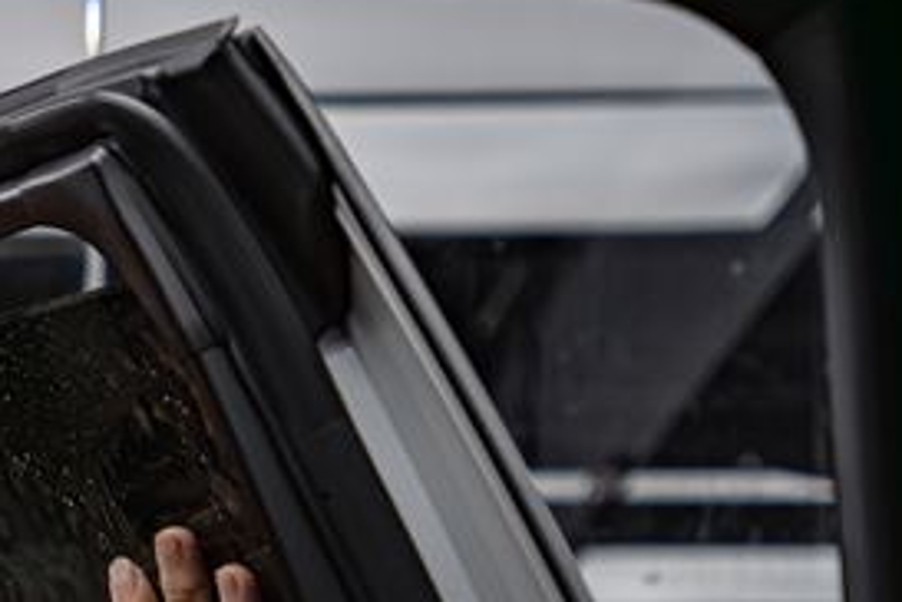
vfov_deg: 7.5
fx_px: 4564
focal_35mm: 182
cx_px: -367
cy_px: 757
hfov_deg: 10.9
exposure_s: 1/400
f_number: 2.8
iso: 500
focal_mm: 36.9
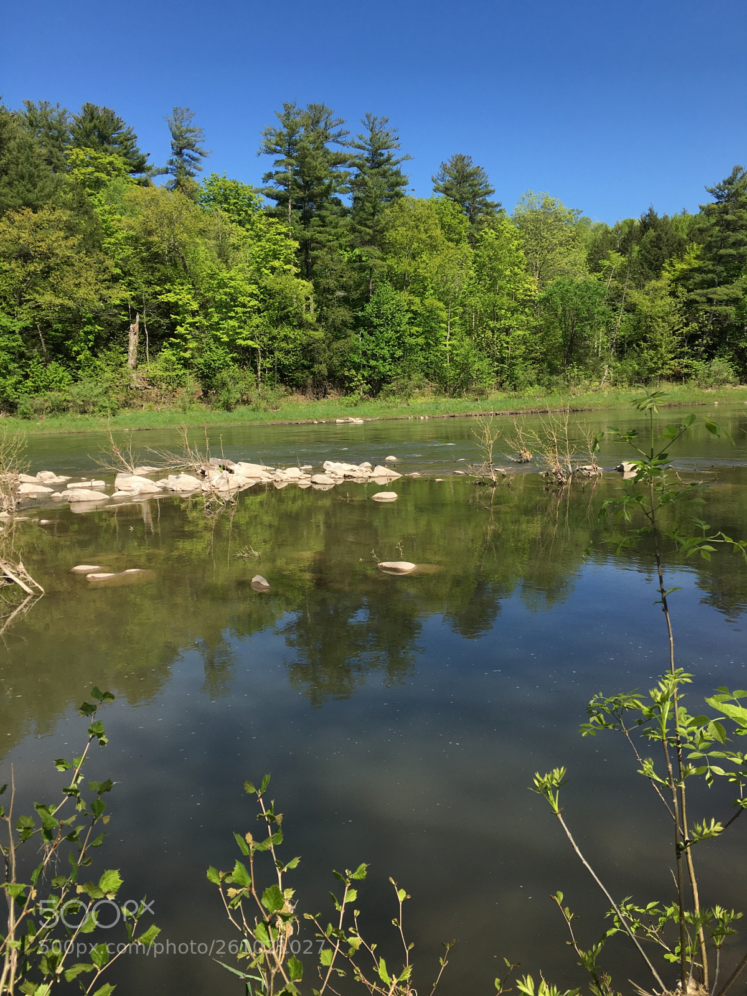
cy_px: 498
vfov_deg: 61.7
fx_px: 834
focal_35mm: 29
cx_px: 374
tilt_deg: -7.9
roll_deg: +1.6
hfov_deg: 48.2
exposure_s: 1/1068
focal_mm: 4.15
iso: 25
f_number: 2.2
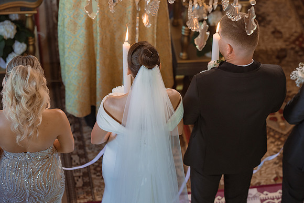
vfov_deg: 13.8
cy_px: 107
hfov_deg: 20.7
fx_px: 833
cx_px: 177
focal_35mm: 99
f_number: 2.5
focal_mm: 85
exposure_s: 1/200
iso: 1000
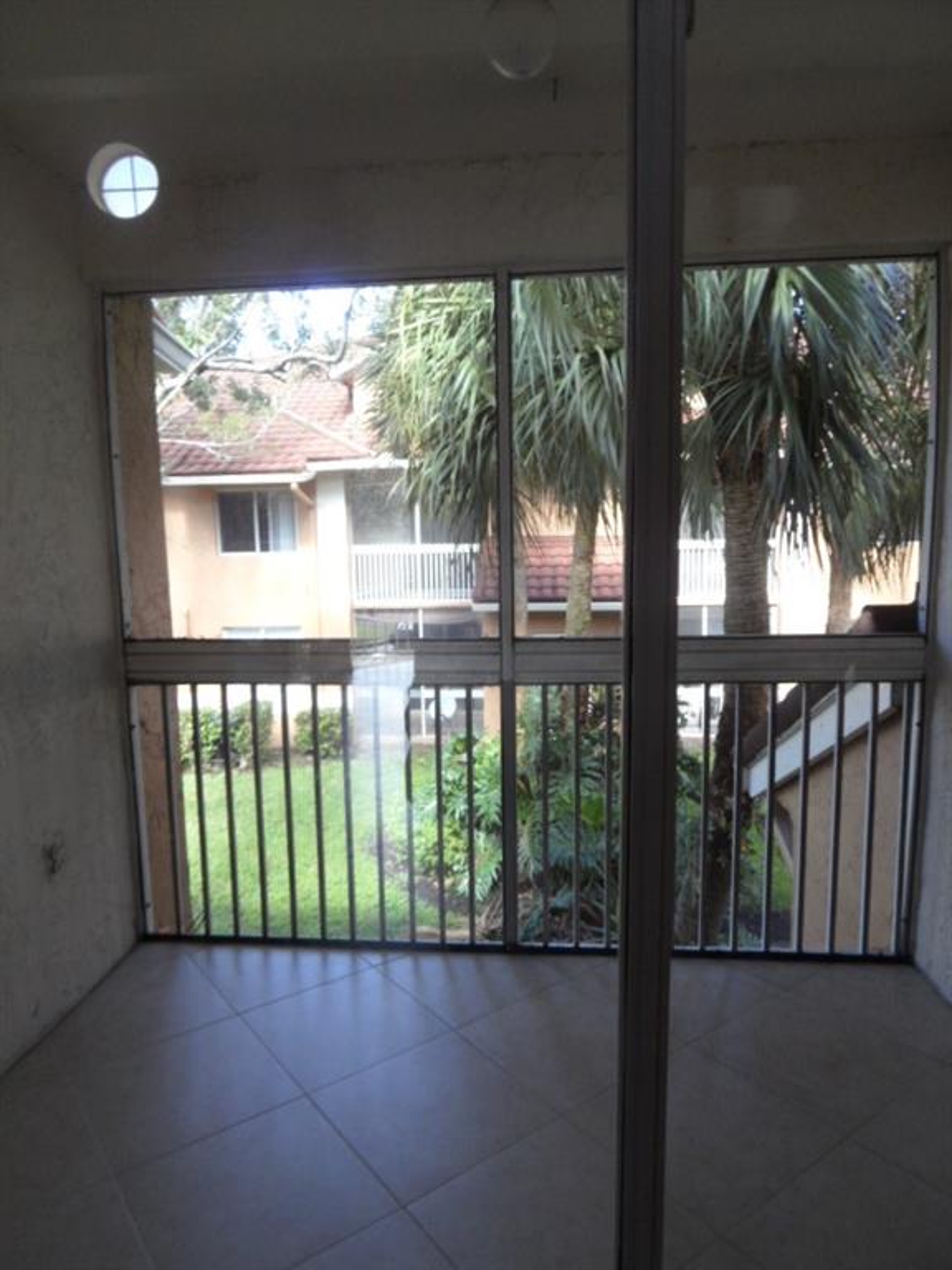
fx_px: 770
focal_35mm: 21
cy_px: 635
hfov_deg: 63.4
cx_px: 476
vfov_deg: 79.0
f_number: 3.4
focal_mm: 3.6
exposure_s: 1/45
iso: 100
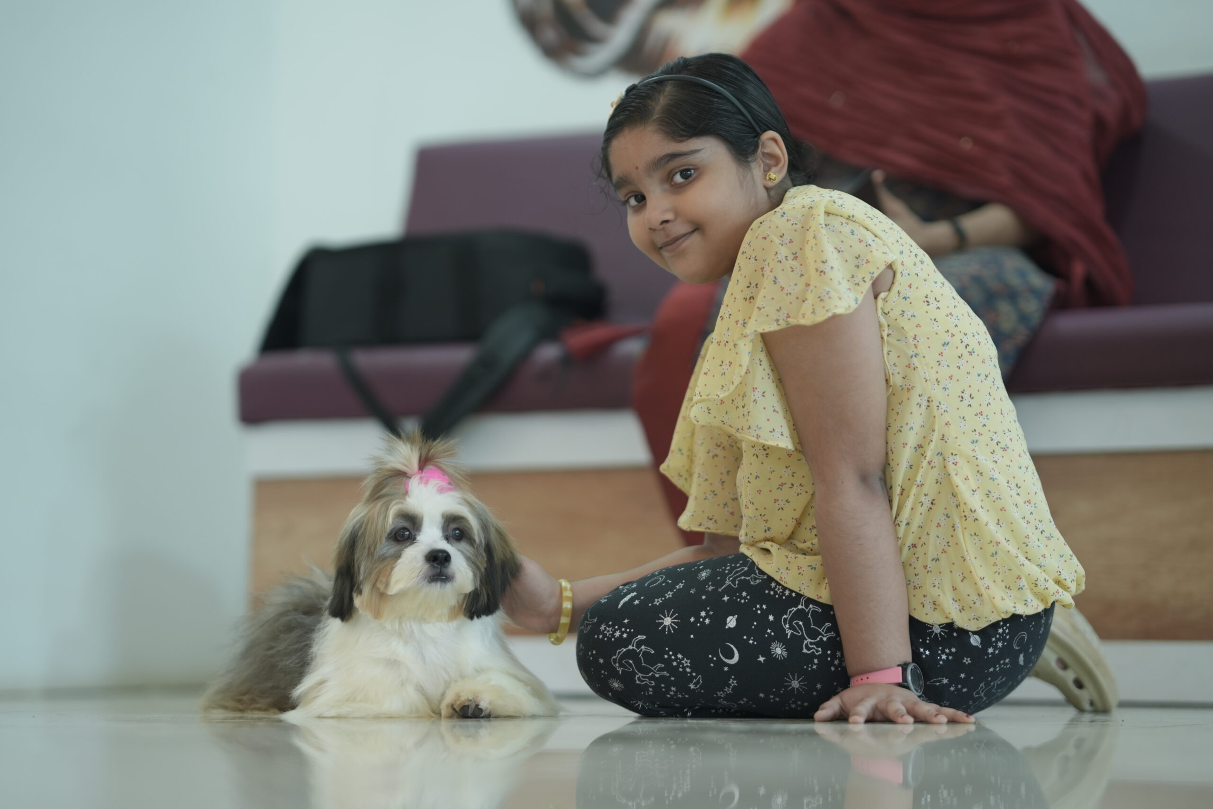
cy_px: 404
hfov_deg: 23.9
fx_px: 2864
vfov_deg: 16.1
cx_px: 606
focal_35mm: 85
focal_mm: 85
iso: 400
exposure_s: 1/200
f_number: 1.8
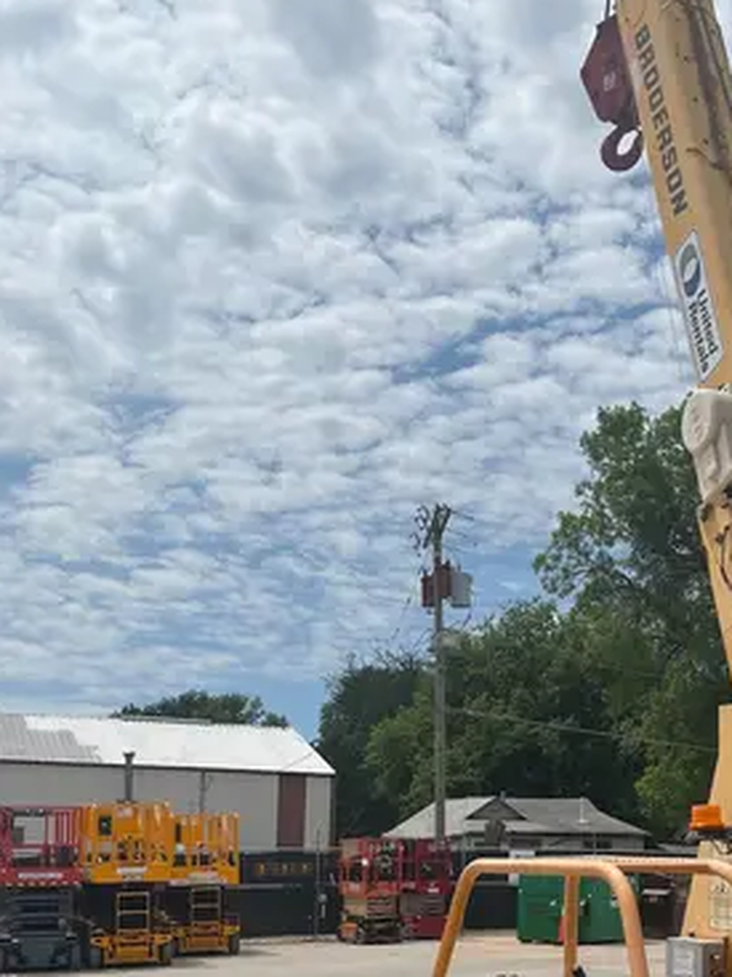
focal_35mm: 52
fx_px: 1467
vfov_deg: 35.9
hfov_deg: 26.6
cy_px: 741
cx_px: 727
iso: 50
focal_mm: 5.1
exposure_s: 1/8403
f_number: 1.6
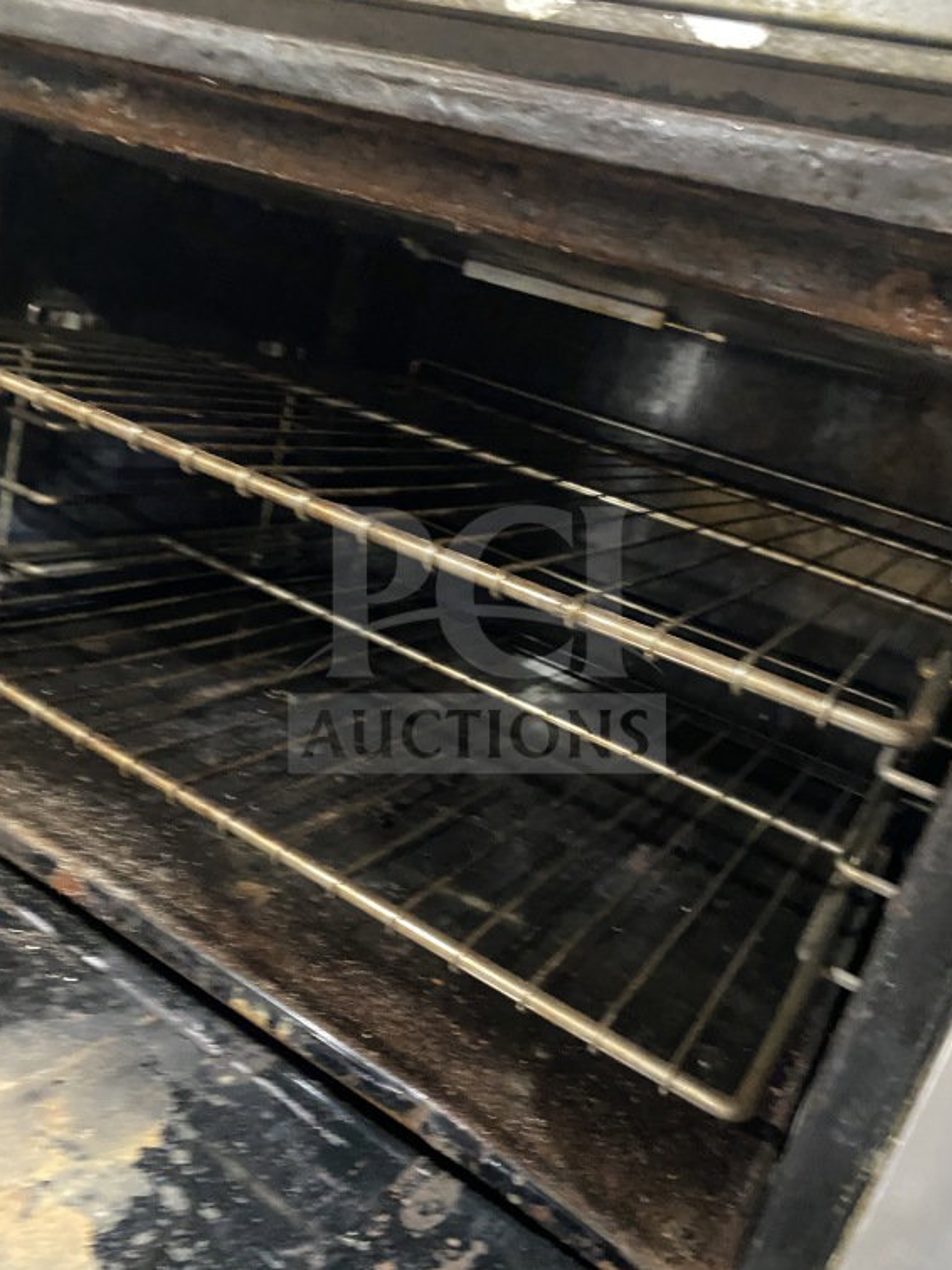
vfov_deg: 63.5
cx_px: 476
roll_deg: -18.4
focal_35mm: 28
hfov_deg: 49.7
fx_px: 1027
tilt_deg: -19.6
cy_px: 640
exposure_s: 1/30
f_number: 1.8
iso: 1000
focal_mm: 4.25
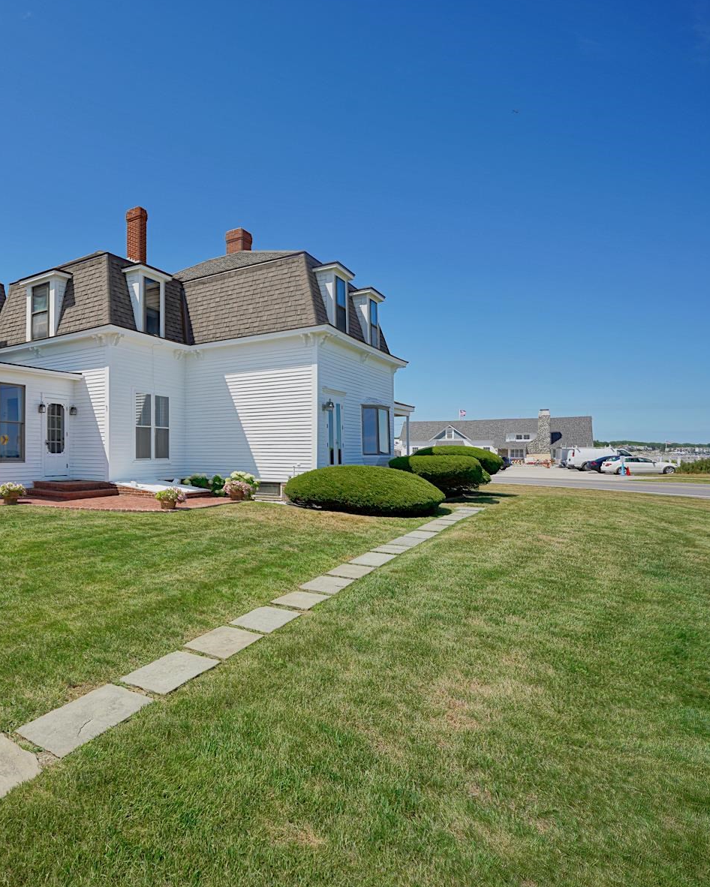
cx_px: 85
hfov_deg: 59.1
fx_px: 525
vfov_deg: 80.4
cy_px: 439
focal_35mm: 20
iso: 100
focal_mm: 14
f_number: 8
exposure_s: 1/250
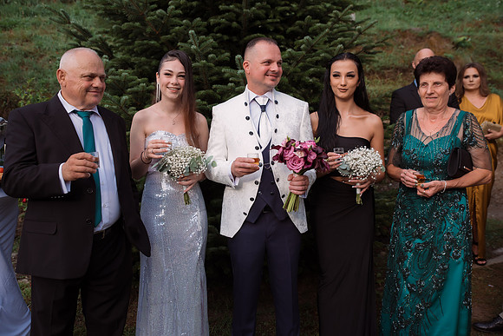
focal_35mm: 35
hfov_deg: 54.4
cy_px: 168
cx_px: 252
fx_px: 489
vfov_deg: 37.9
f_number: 4
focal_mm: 35
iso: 320
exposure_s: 1/400
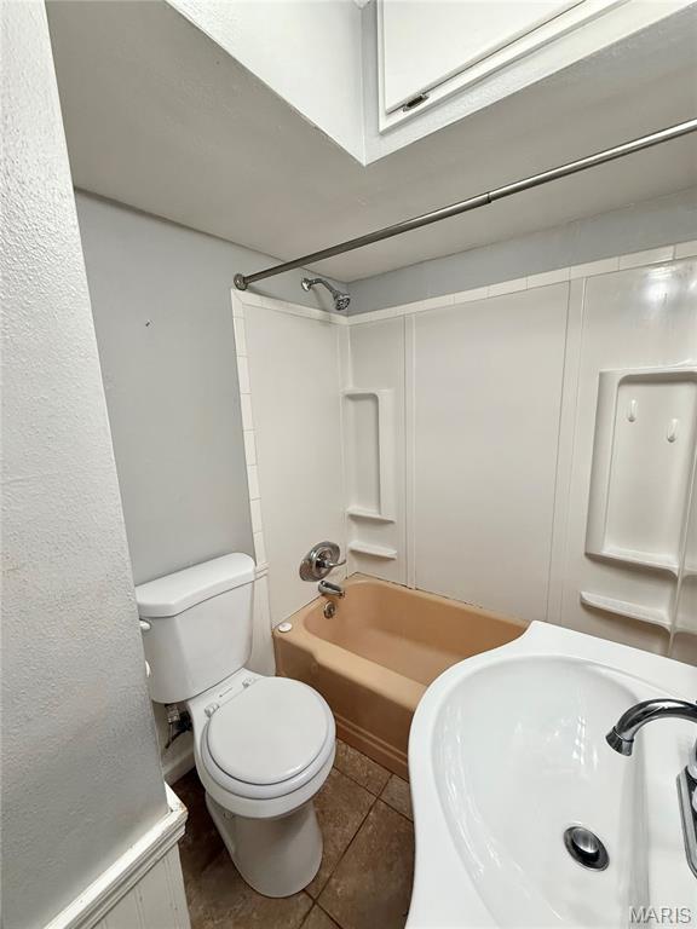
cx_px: 348
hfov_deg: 85.7
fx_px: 376
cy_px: 464
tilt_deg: -8.6
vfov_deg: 102.1
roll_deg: +1.1
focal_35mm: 14
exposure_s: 1/120
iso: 250
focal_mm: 2.22
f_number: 2.2
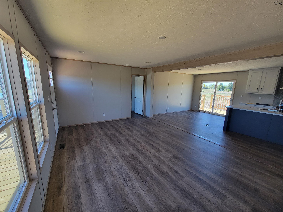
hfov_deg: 106.2
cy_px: 106
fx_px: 106
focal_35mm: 13
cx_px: 142
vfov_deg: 89.9
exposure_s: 1/120
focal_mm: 2.2
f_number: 2.2
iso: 100
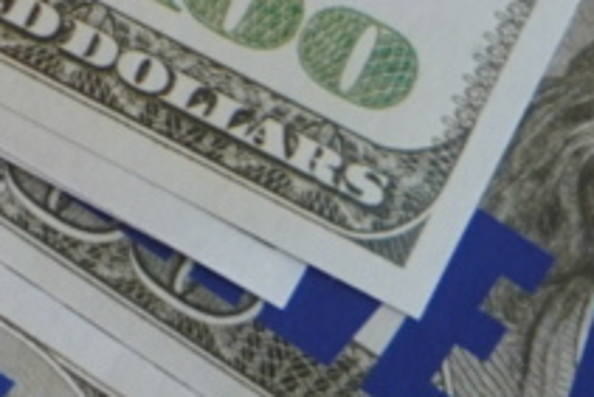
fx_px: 5449
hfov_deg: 5.9
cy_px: -619
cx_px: -1061
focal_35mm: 330
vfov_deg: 4.1
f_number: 4.5
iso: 320
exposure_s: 1/60
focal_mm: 43
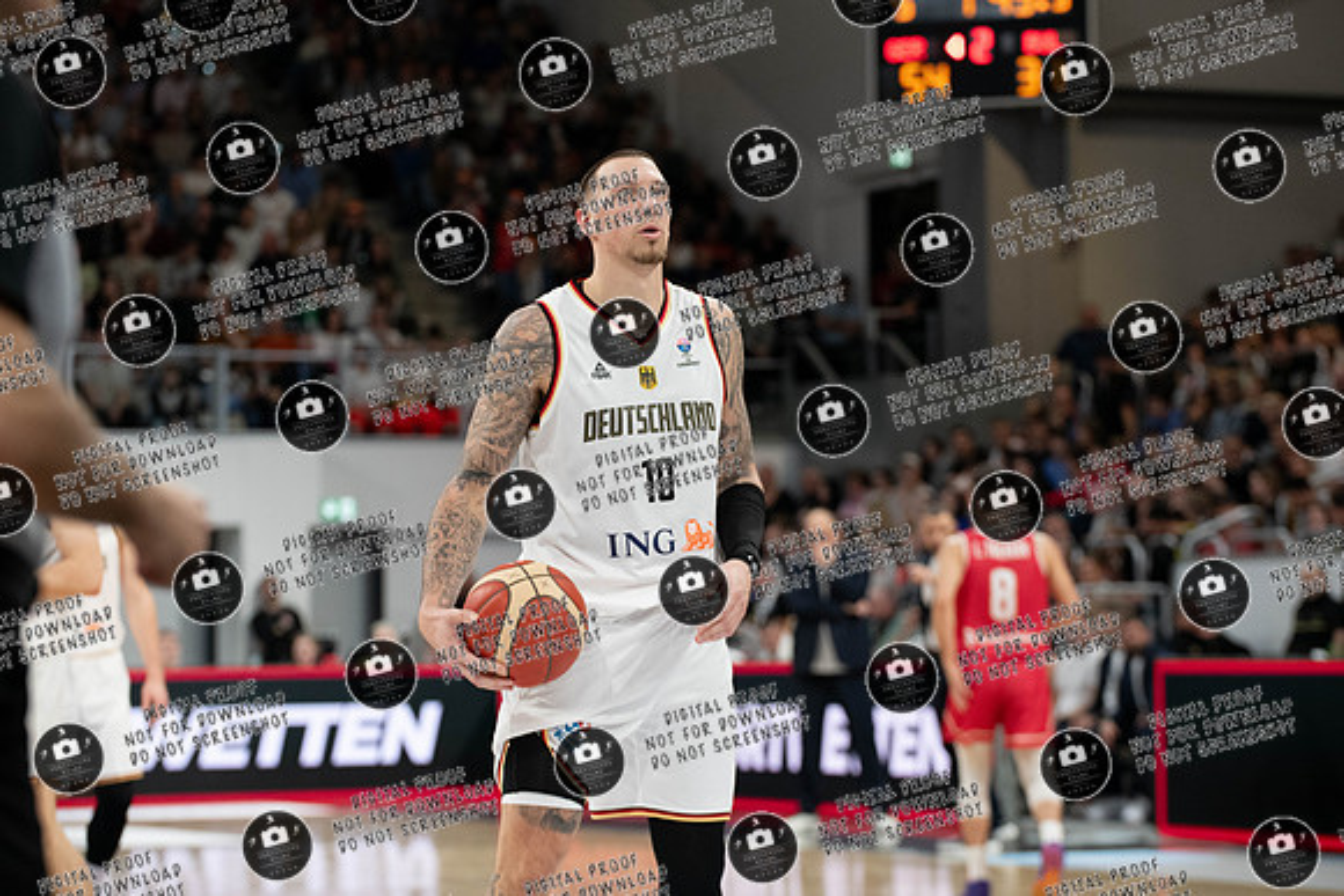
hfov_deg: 16.7
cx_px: 682
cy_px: 359
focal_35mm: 122
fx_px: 4567
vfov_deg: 11.2
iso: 1600
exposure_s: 1/1000
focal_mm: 102
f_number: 3.2
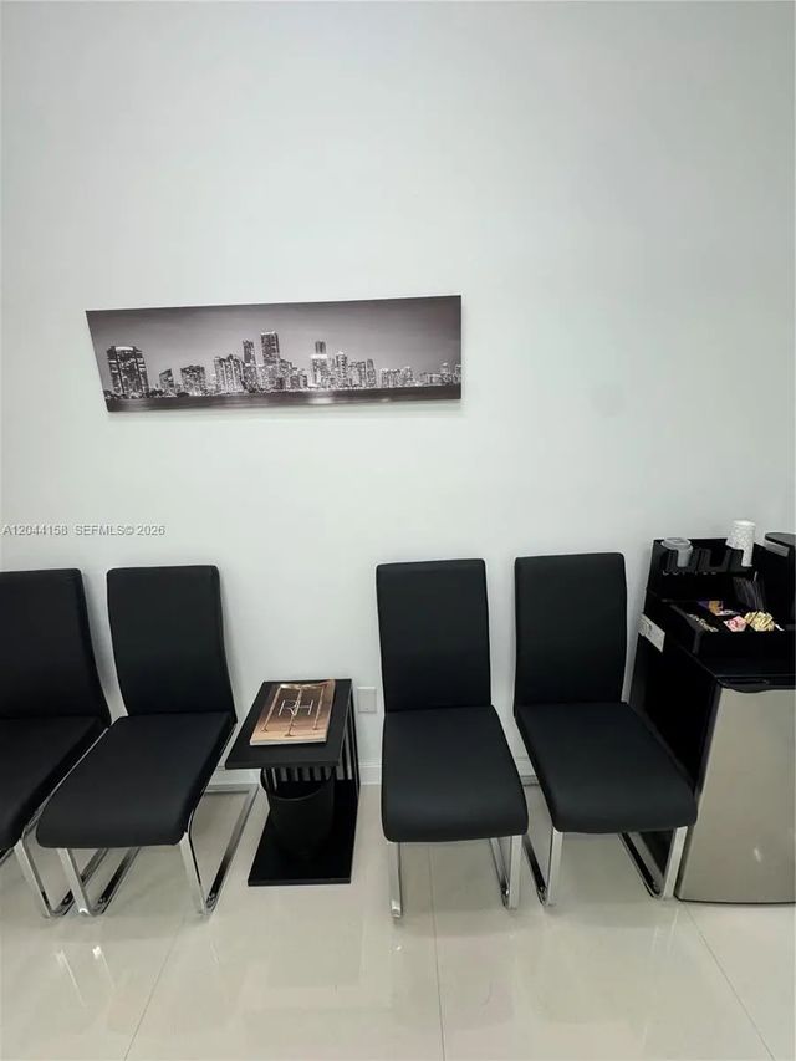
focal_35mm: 14
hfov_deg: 85.7
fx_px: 429
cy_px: 530
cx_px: 398
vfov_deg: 102.1
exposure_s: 1/120
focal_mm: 2.22
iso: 200
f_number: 2.2
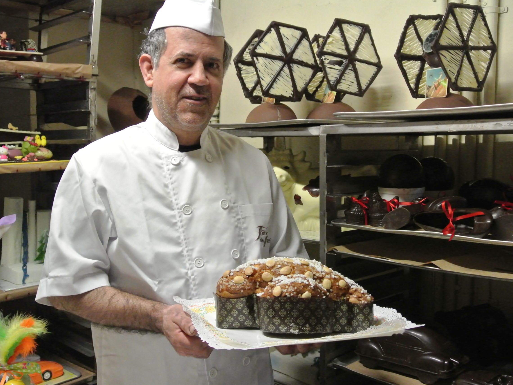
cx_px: 277
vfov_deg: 36.8
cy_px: 192
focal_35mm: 39
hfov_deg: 47.8
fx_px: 578
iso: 1800
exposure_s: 1/60
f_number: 4
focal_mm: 13.6
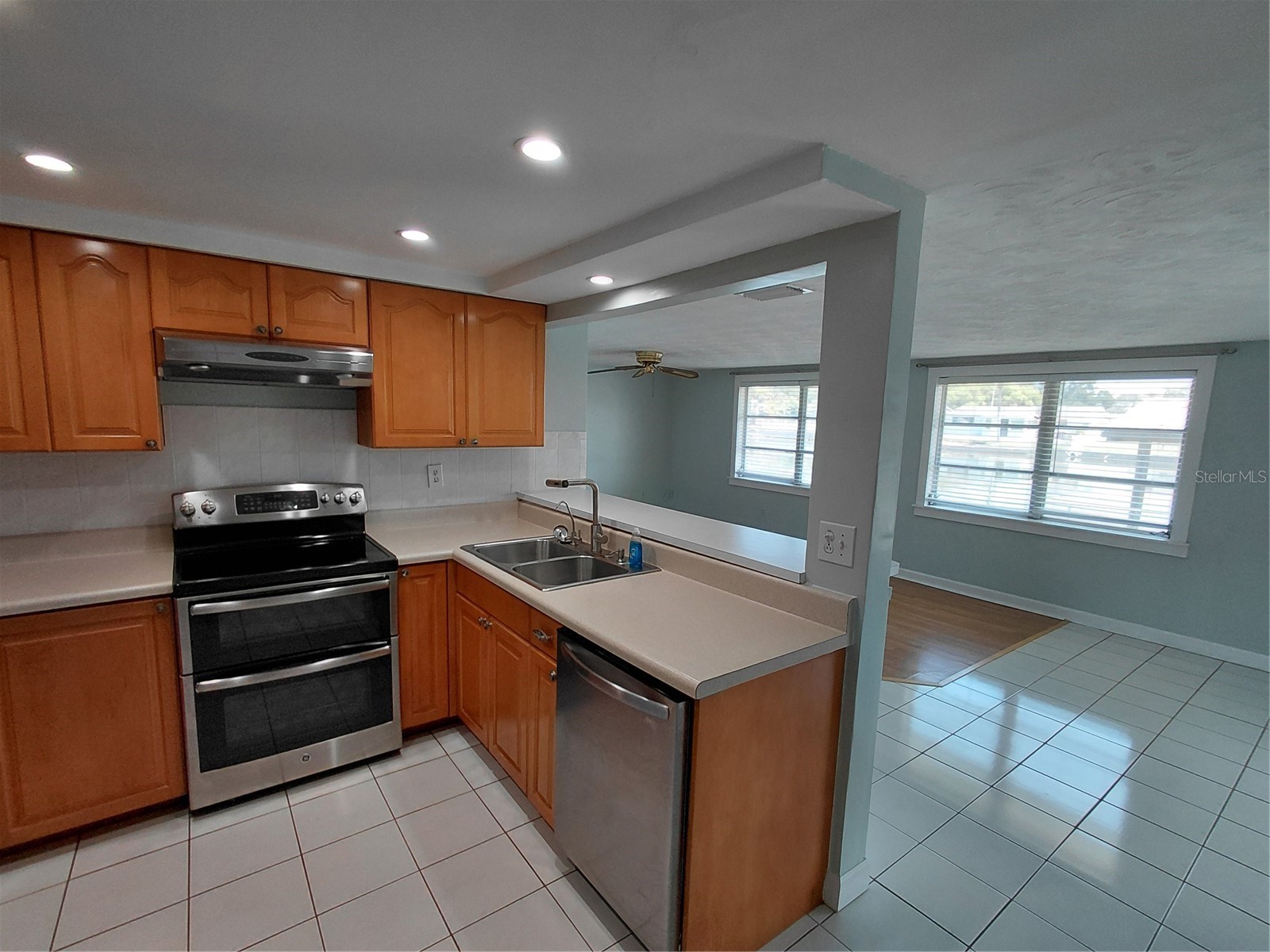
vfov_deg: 78.1
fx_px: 587
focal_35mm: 16
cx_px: 635
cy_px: 476
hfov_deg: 94.5
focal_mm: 1.64
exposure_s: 1/120
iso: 80
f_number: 2.2
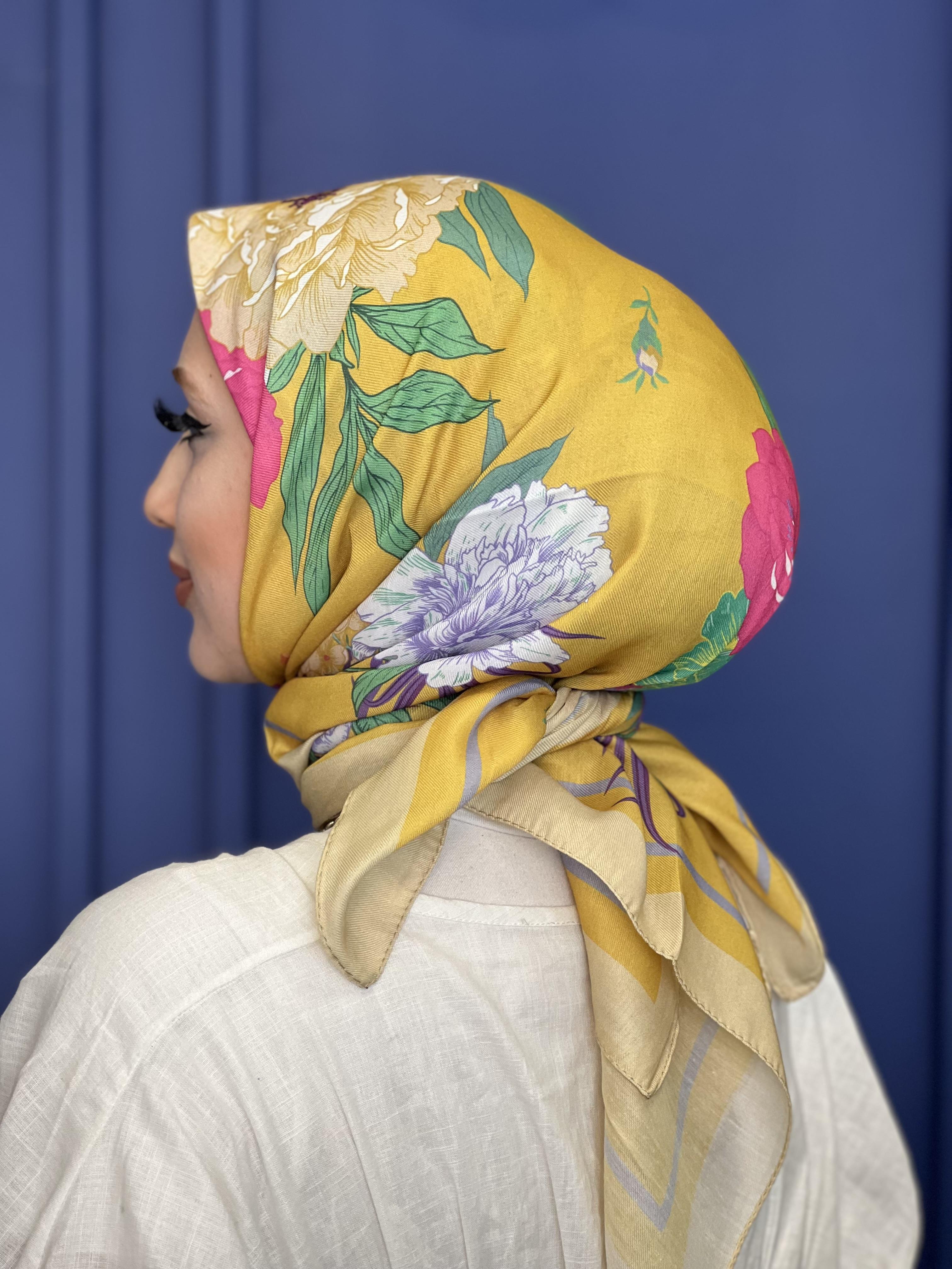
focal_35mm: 77
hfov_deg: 19.1
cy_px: 634
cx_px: 476
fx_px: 2824
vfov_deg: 25.3
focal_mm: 9
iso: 64
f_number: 2.8
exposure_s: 1/100
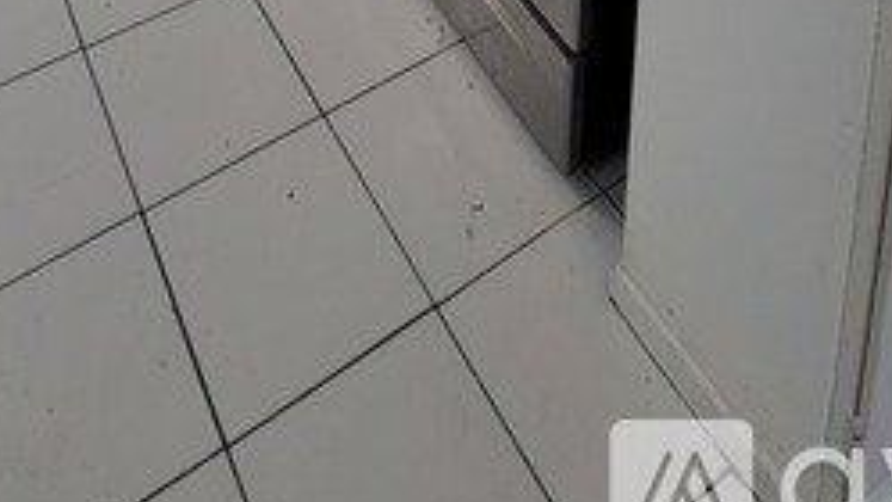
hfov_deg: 51.8
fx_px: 899
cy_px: -633
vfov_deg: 16.5
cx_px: 294
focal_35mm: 38
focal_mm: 2.2
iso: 80
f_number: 2.2
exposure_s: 1/60
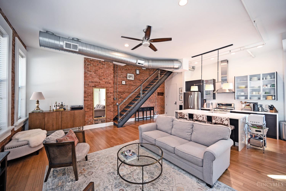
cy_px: 96
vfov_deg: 81.2
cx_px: 143
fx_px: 111
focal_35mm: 14
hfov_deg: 104.3
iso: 720
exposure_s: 1/60
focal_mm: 14
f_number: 4
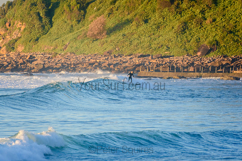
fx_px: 5282
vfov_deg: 1.8
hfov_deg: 2.6
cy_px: 80
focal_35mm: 786
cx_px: 121
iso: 640
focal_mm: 500
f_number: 5.6
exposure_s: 1/1250
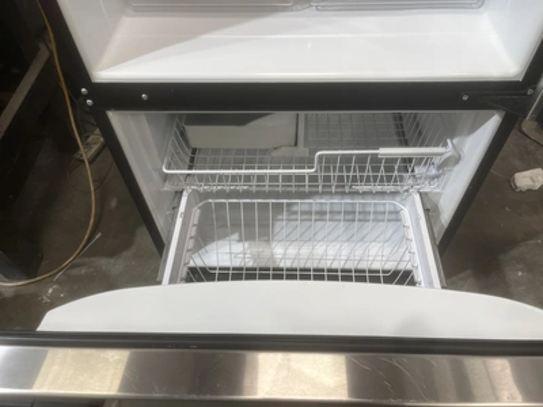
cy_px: 204
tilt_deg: -52.4
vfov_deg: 53.1
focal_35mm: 26
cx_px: 272
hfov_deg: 67.3
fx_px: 408
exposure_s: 1/120
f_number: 1.6
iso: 125
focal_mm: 5.1
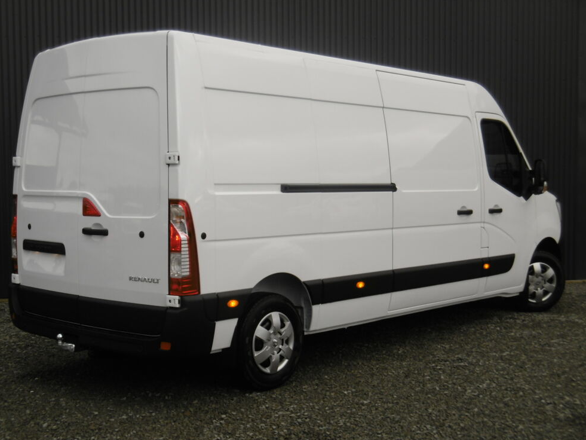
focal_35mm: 52
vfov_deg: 28.0
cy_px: 221
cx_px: 288
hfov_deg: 36.8
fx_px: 880
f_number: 4
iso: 320
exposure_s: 1/400
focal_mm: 9.2
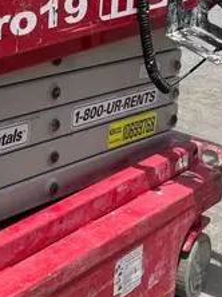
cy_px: 11
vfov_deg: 22.1
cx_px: -35
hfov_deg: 16.5
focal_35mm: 86
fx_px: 737
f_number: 1.6
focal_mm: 4.2
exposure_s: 1/3205
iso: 32
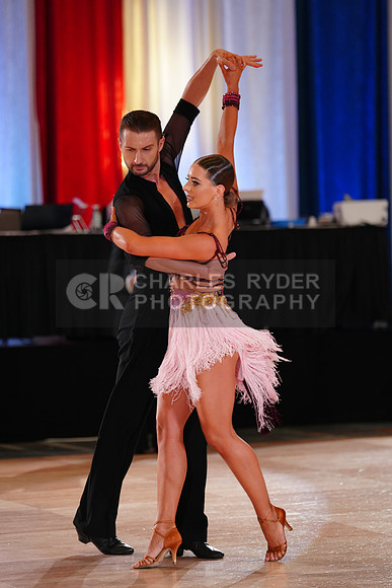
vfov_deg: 12.0
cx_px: 196
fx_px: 2791
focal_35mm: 171
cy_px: 294
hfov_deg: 8.0
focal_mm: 171
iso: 1600
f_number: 2.8
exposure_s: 1/400
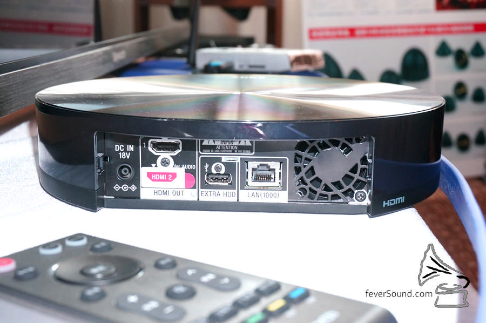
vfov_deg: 25.7
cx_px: 243
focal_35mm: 52
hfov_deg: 37.9
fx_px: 708
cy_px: 162
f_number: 8
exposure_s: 1/25
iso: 1600
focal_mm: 35
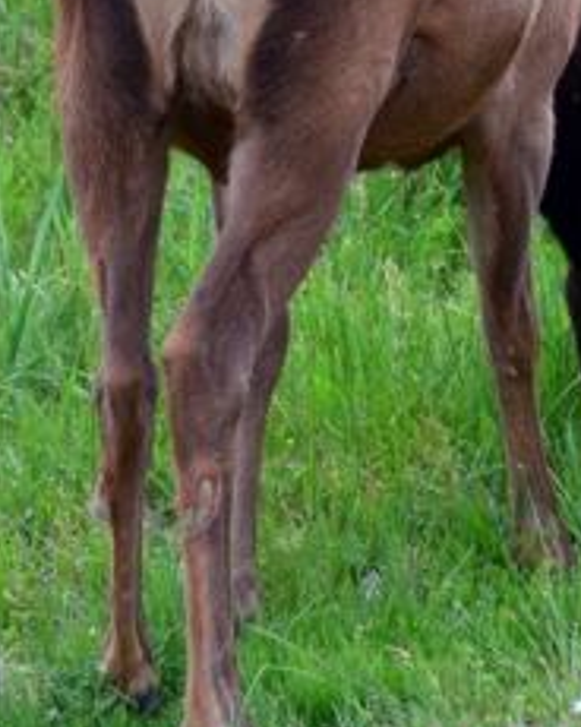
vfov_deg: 4.4
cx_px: 417
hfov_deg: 3.5
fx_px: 9393
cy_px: 175
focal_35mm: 437
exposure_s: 1/125
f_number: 5.3
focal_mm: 112
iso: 200
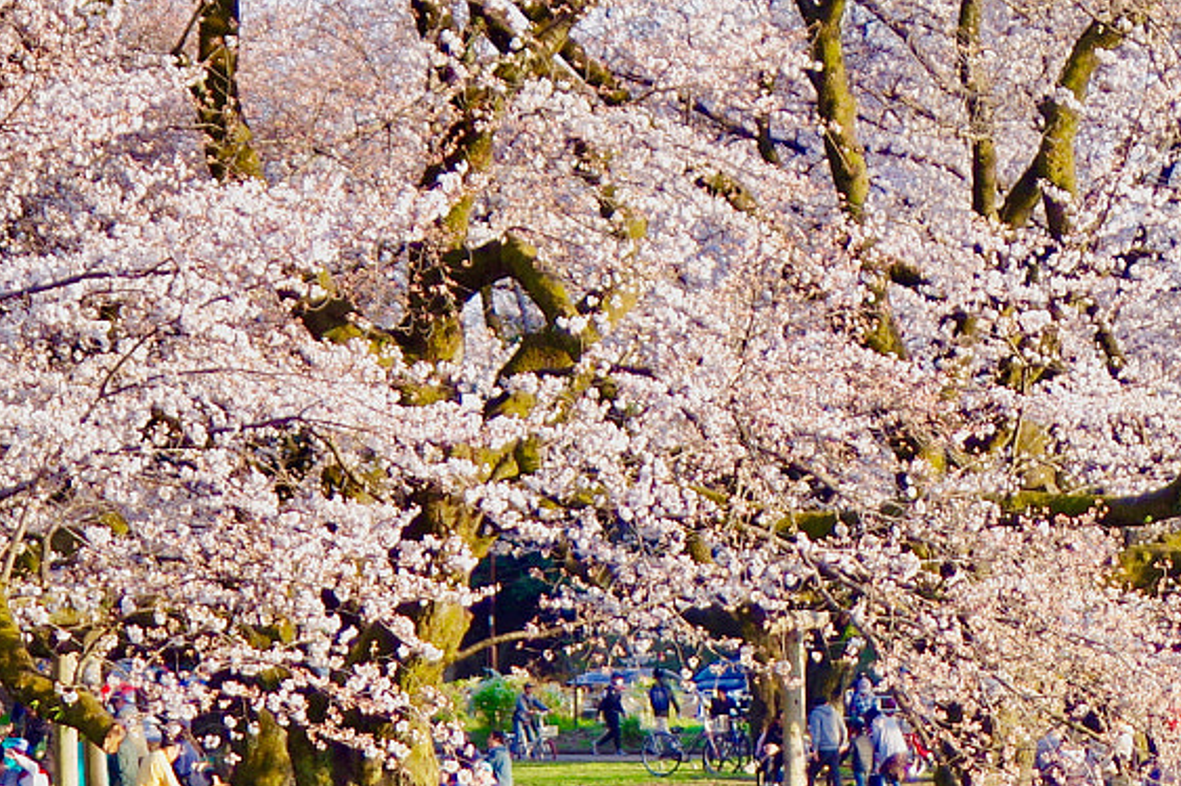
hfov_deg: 8.6
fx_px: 7688
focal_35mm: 234
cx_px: 1596
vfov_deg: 5.9
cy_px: 283
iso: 100
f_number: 4
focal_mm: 55
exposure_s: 1/125
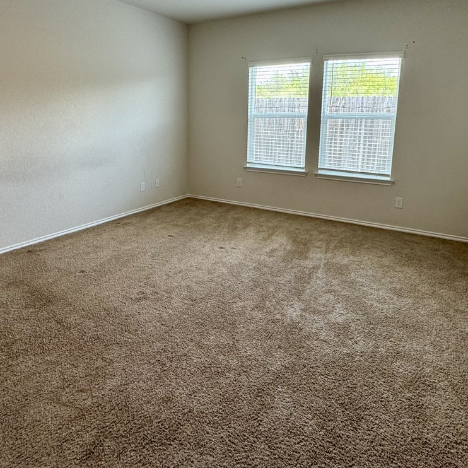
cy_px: 178
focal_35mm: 24
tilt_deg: -10.6
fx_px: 367
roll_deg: -0.7
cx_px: 218
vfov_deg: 64.2
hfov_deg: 65.0
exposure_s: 1/120
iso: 200
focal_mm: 2.22
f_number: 2.2
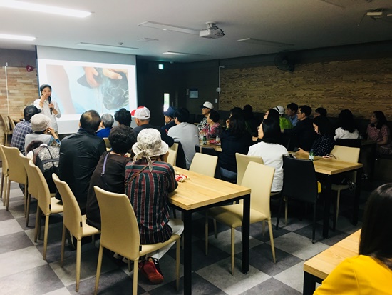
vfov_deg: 48.3
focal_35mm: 29
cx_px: 196
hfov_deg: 61.6
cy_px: 148
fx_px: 329
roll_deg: +0.3
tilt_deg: -9.0
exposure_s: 1/30
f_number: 2.2
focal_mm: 4.15
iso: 125
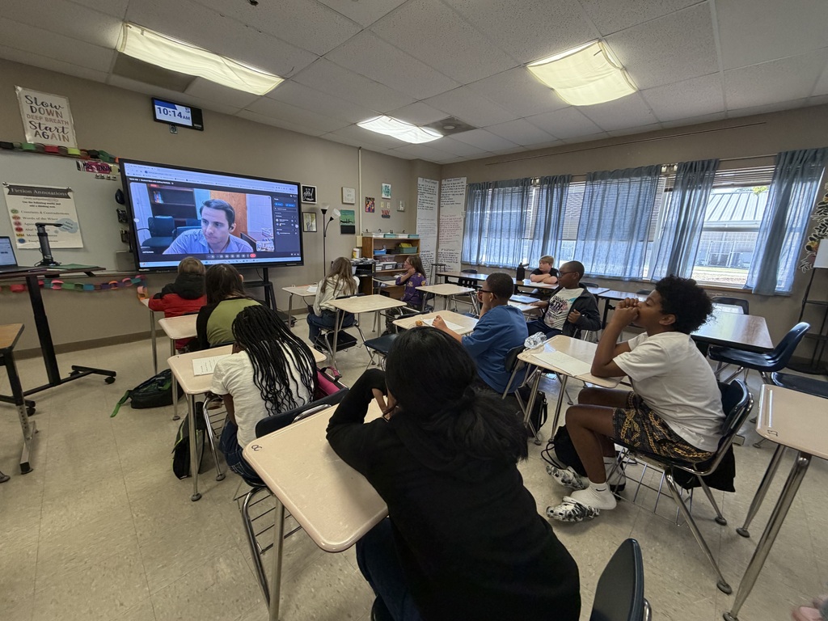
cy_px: 310
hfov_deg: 102.1
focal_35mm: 14
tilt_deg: -12.6
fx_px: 335
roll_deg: -0.1
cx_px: 414
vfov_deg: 85.7
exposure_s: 1/120
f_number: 2.2
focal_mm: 2.22
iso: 320
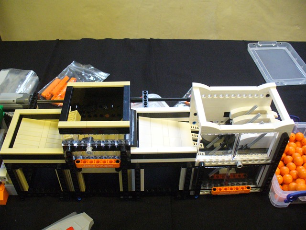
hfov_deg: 50.1
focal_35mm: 37
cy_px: 115
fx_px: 327
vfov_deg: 38.7
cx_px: 153
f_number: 2.8
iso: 400
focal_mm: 6.1
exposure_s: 1/60
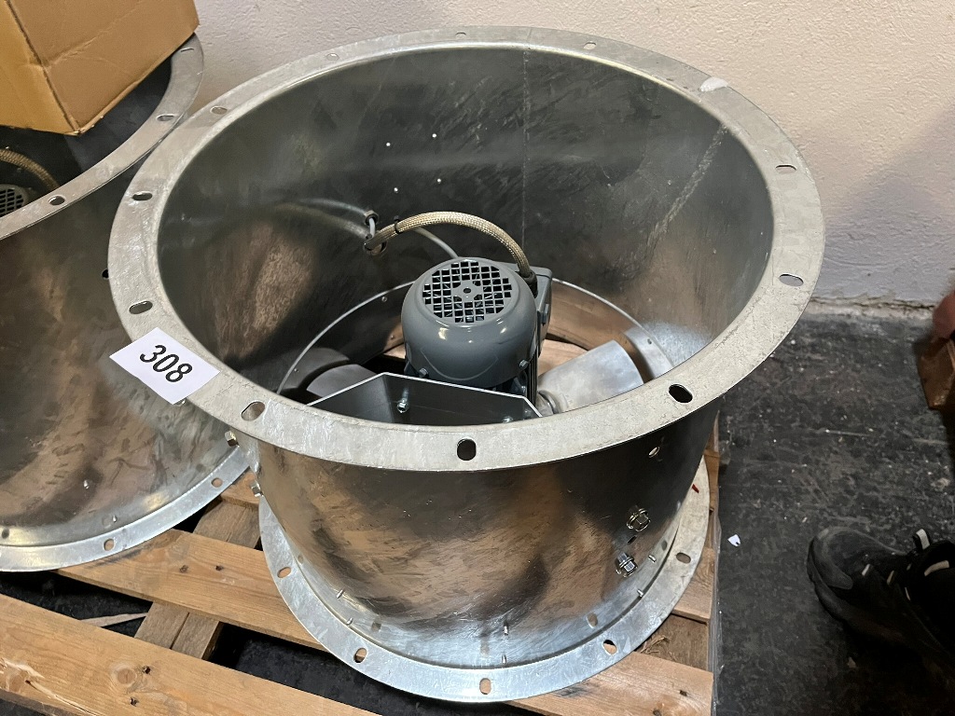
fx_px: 717
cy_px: 358
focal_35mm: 26
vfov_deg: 53.1
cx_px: 478
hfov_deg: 67.3
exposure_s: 1/50
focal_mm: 5.1
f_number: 1.6
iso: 500
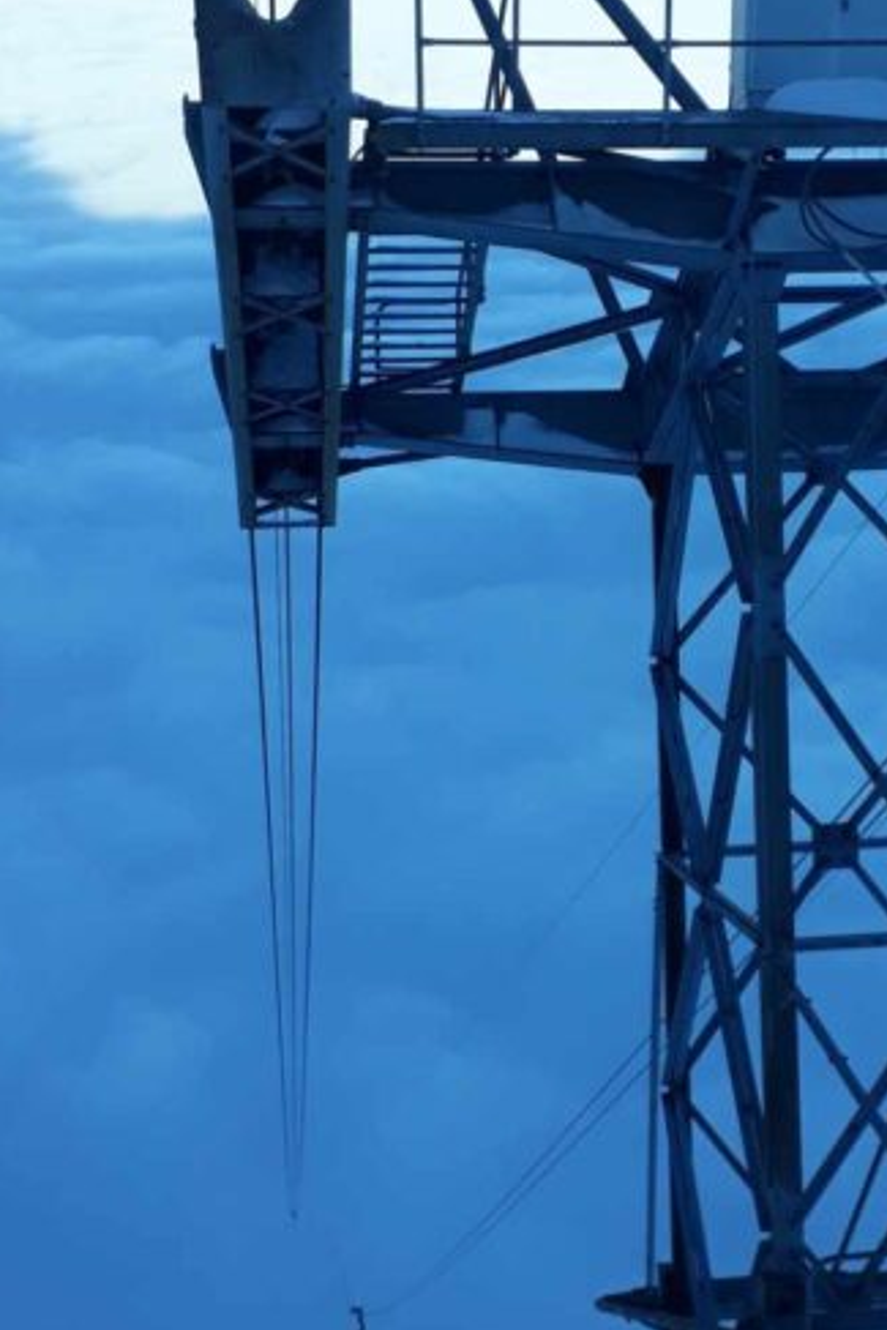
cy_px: 554
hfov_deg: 22.6
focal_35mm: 59
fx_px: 2179
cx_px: 761
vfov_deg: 33.8
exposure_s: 1/676
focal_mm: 3.6
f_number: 1.9
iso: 40
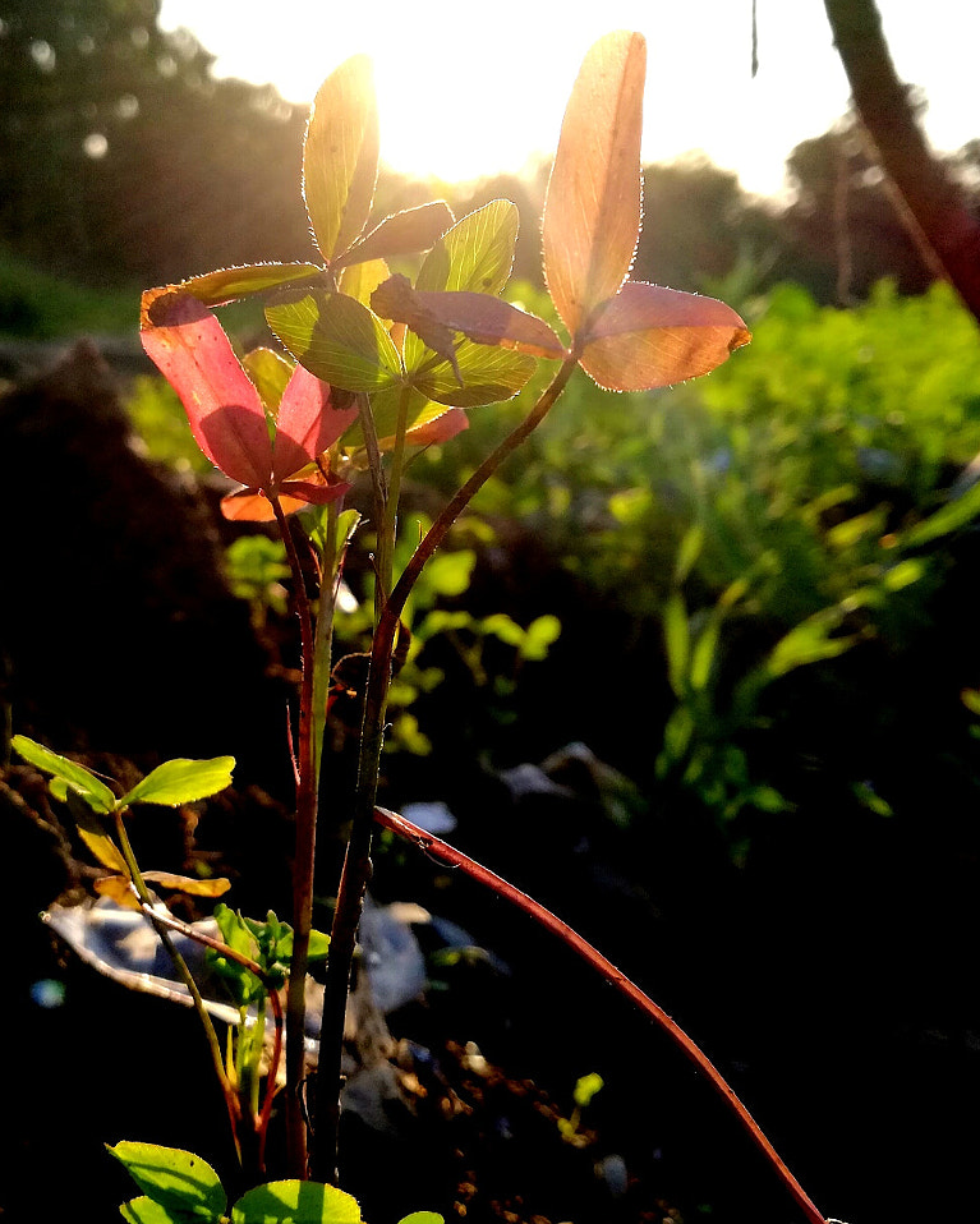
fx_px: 1594
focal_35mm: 44
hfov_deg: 33.6
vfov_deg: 41.8
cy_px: 498
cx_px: 275
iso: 50
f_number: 2.2
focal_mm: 3.81
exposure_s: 1/507
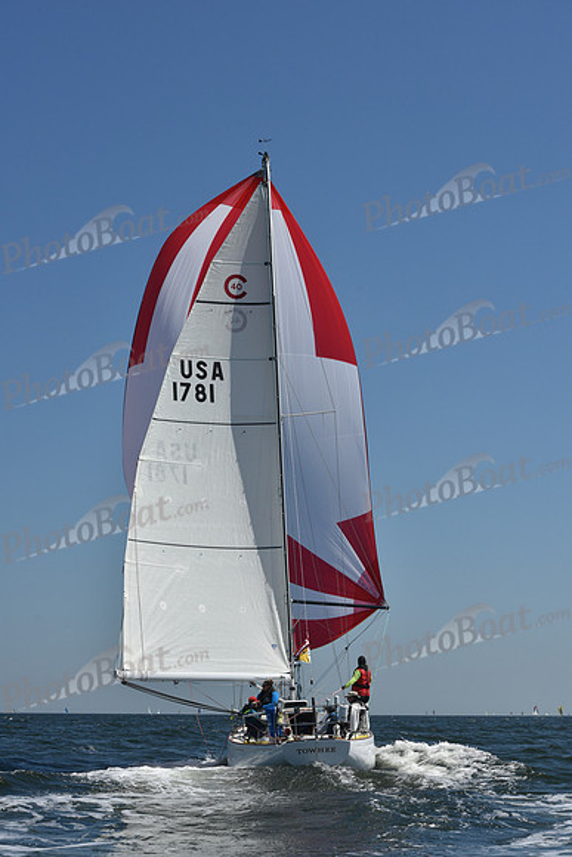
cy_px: 428
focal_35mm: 70
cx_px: 286
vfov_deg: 28.8
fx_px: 1667
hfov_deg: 19.5
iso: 250
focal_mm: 70
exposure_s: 1/1250
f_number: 11
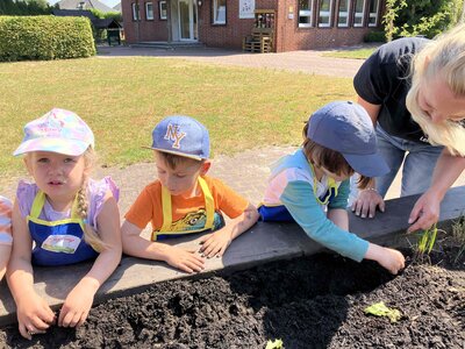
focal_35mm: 28
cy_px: 174
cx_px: 232
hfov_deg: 63.4
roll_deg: -1.1
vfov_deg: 49.7
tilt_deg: -18.6
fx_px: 376
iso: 32
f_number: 1.8
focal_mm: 3.99
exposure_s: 1/852
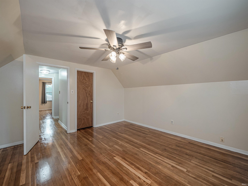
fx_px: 100
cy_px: 93
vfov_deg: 85.7
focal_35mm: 14
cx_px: 124
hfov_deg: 102.1
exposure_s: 1/15
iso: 200
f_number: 4
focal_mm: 7
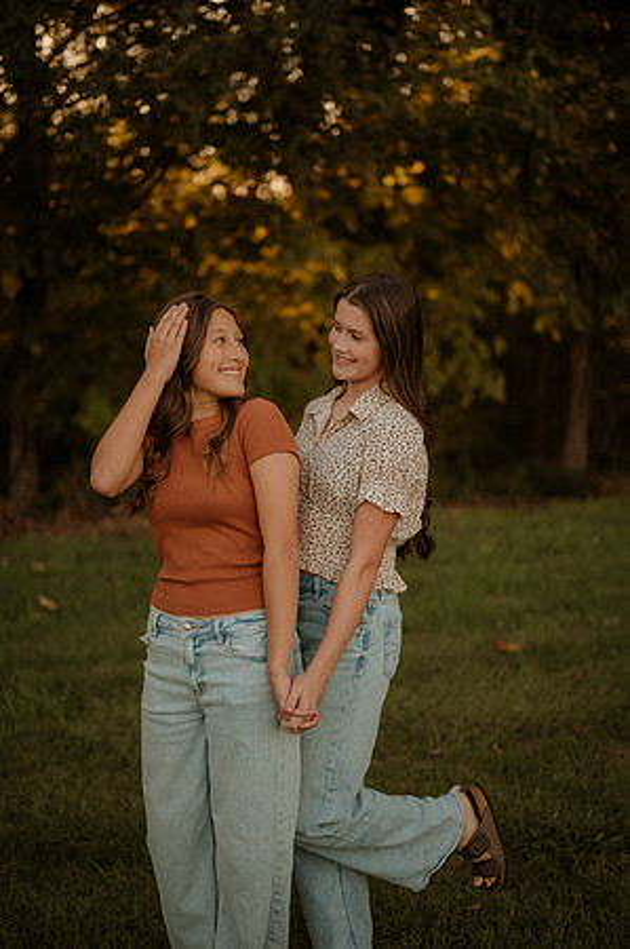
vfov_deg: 39.6
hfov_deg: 26.9
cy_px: 474
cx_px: 315
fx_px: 1315
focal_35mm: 50
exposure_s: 1/640
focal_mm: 50
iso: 250
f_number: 2
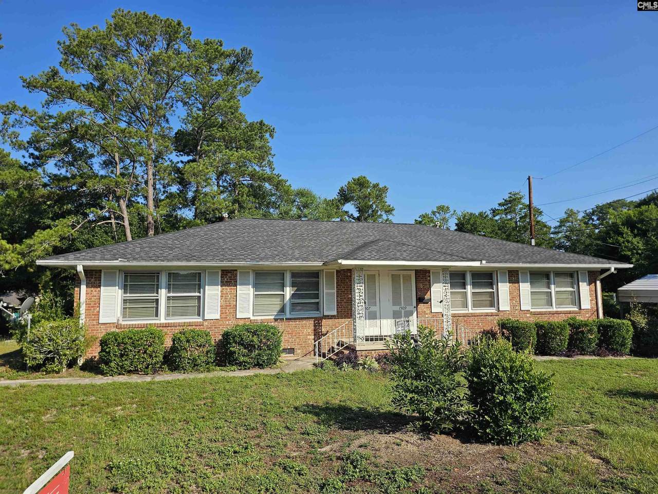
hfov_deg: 73.9
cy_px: 247
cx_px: 329
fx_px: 437
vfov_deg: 58.9
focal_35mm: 23
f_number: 1.7
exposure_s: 1/857
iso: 10
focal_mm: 6.3
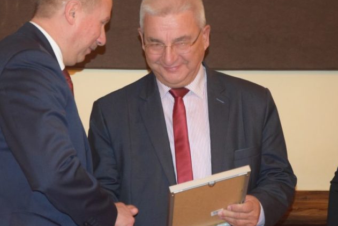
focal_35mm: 146
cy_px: 104
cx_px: 171
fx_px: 1371
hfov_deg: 14.1
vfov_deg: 9.4
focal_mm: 80
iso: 3200
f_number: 5.3
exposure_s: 1/60
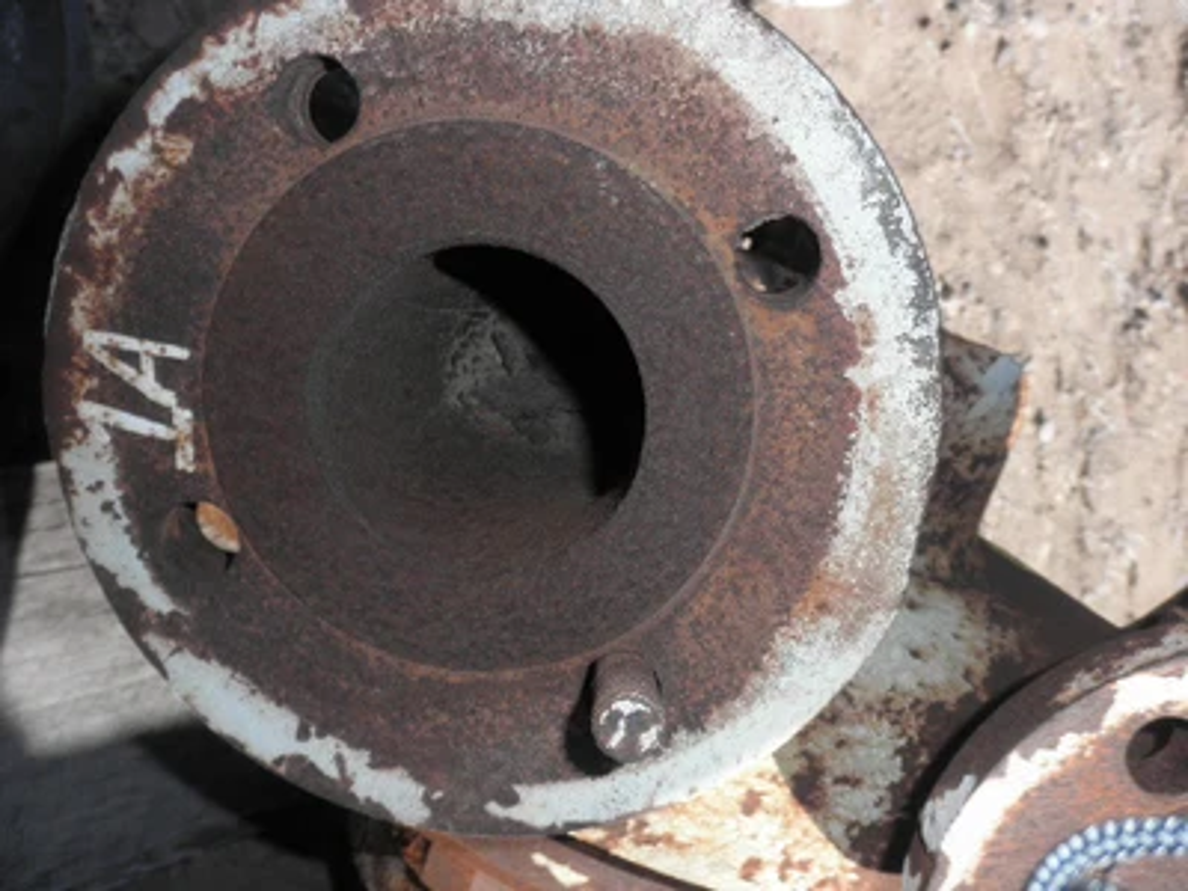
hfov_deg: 52.6
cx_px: 594
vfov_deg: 40.7
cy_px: 446
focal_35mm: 35
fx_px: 1201
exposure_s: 1/60
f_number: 9.1
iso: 64
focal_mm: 6.1
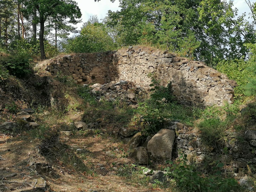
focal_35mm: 44
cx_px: 128
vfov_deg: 32.9
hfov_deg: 42.9
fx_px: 325
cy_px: 96
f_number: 1.8
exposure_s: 1/876
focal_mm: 4.75
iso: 50
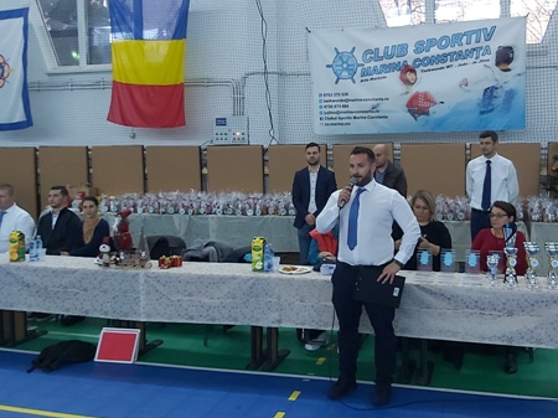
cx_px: 330
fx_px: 596
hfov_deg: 49.9
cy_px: 184
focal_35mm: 37
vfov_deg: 38.6
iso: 250
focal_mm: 3.92
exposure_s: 1/50
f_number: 1.7
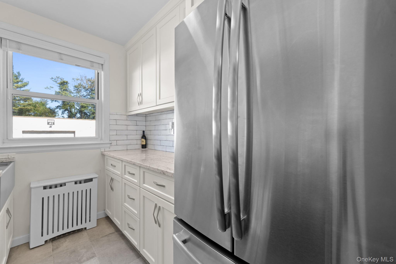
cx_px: 198
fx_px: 154
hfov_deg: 104.3
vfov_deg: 81.2
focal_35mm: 14
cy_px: 132
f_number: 10
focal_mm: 14
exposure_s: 1/3
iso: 250
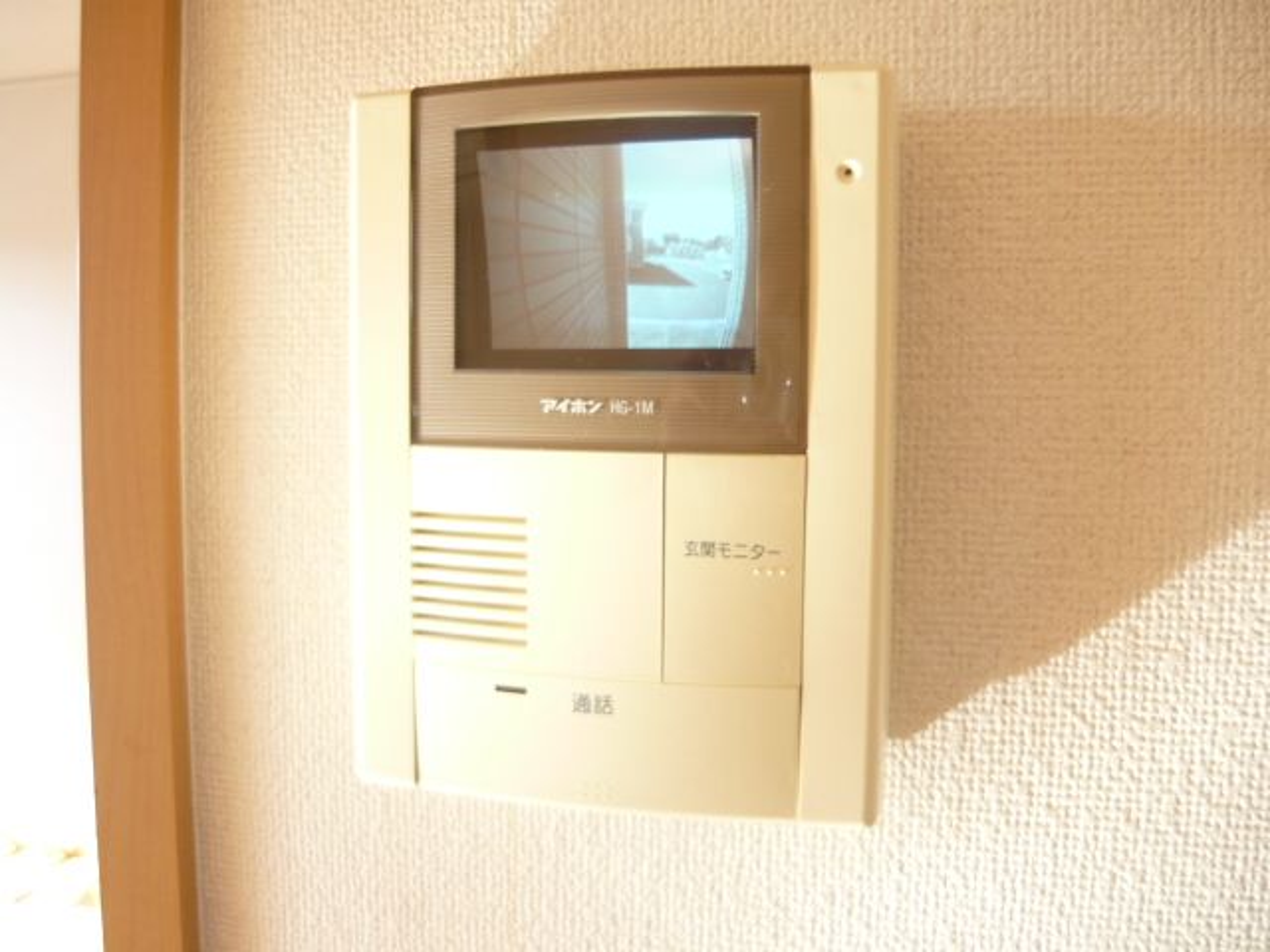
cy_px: 476
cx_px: 635
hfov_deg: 55.4
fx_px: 1211
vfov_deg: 42.9
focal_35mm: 33
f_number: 2.8
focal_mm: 5.5
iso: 100
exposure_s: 1/40
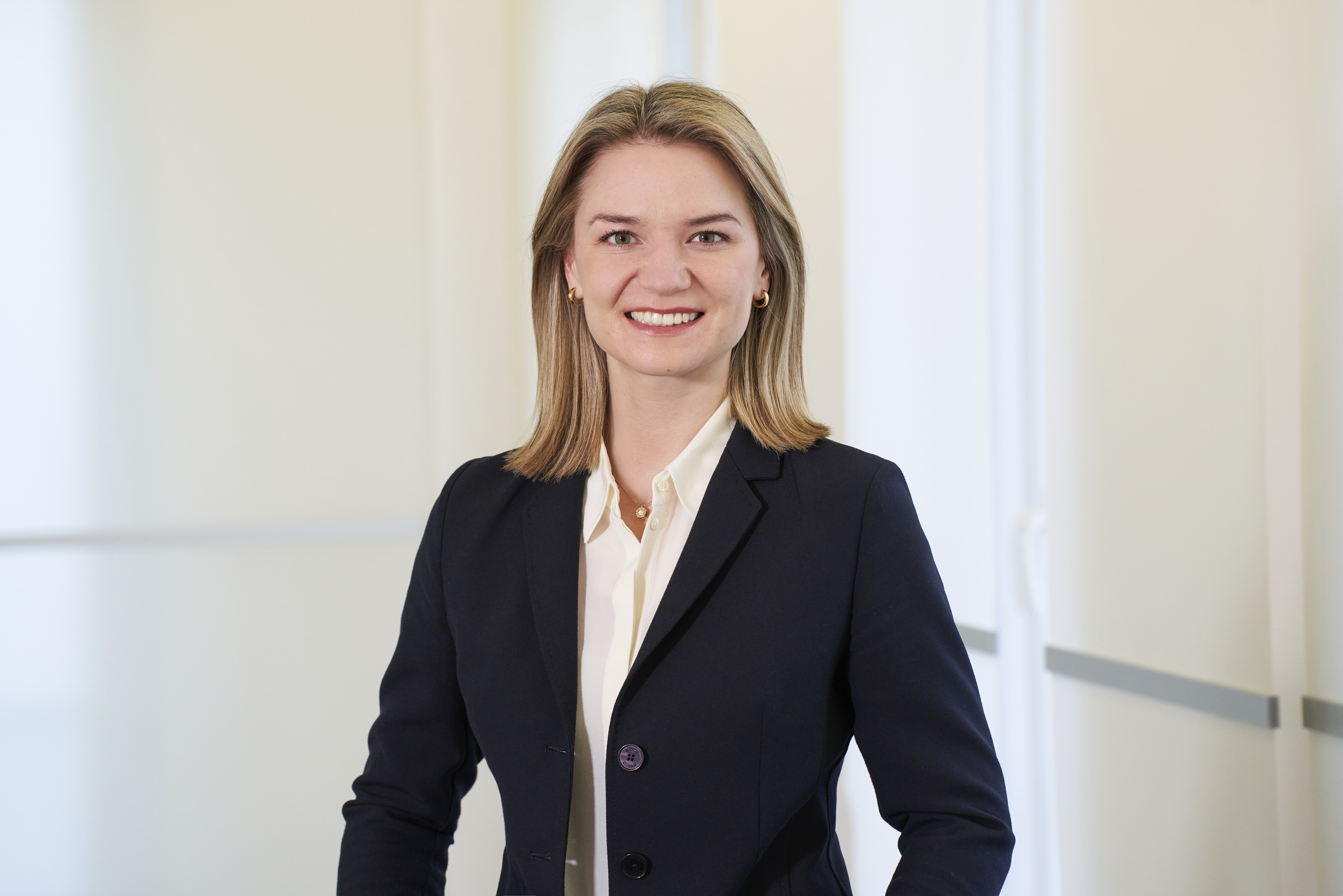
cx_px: 672
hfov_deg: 12.2
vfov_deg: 8.2
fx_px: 6268
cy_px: 448
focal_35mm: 168
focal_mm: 168
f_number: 7.1
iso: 1600
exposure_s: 1/160
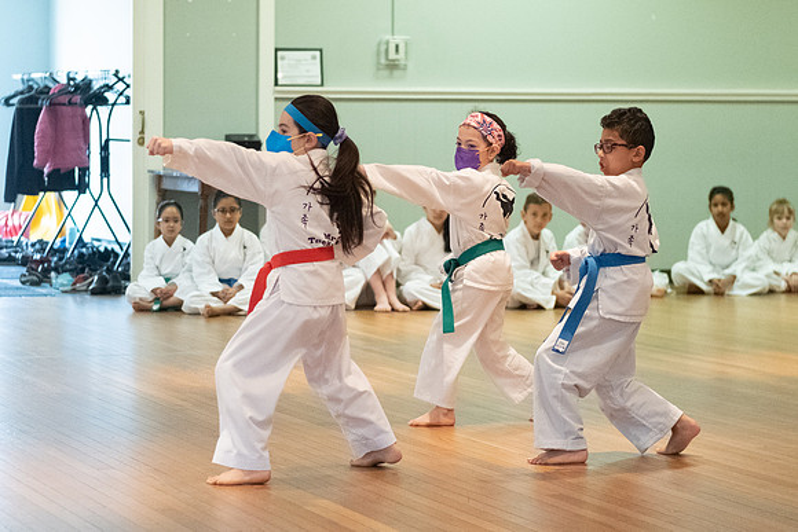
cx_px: 354
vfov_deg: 11.0
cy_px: 255
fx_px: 2776
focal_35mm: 125
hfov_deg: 16.4
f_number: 2
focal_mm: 50
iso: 3200
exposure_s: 1/500
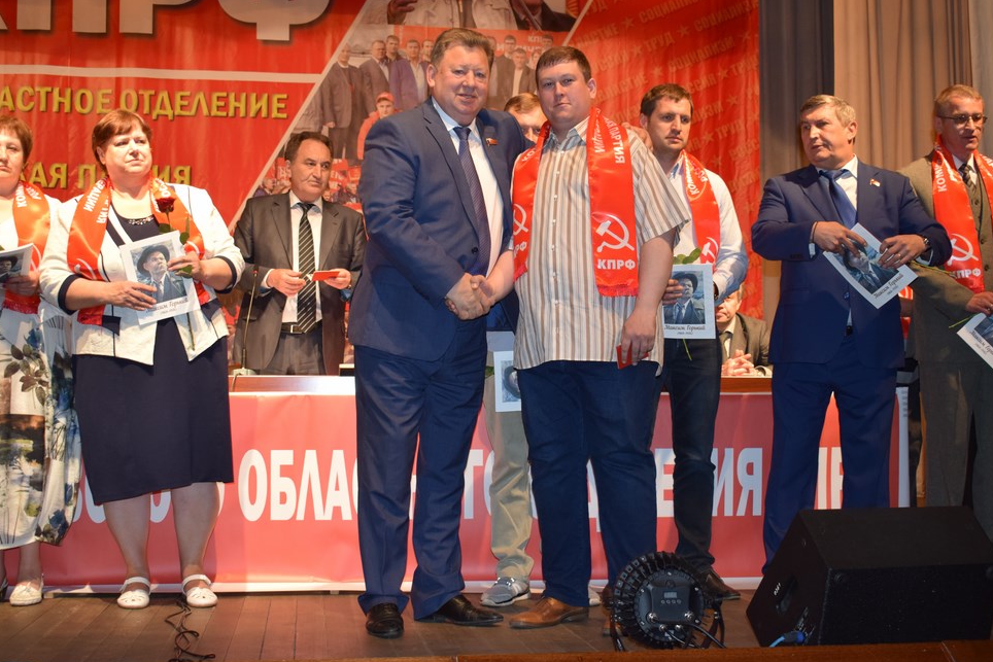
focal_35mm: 51
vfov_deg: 26.5
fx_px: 1407
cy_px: 332
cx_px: 487
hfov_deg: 38.9
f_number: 5
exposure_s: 1/100
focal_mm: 32
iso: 800
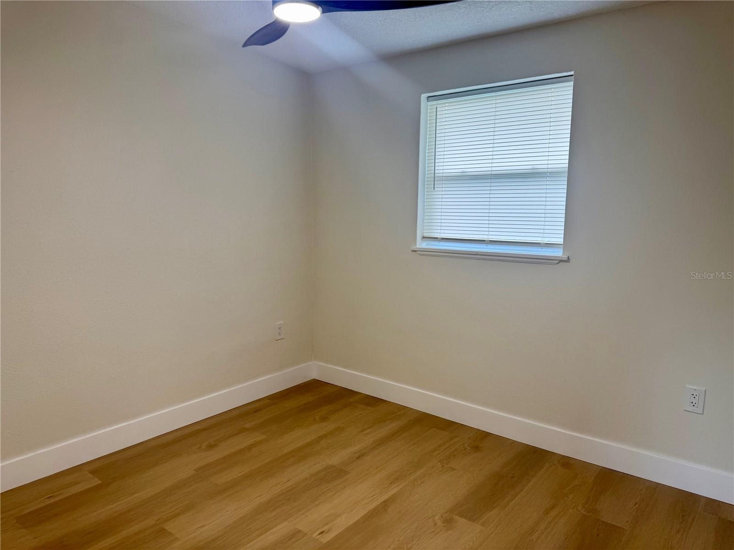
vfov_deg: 56.8
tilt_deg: -7.1
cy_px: 275
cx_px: 367
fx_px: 509
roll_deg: +0.3
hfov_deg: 71.6
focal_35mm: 24
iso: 80
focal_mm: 6.76
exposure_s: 1/120
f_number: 1.78
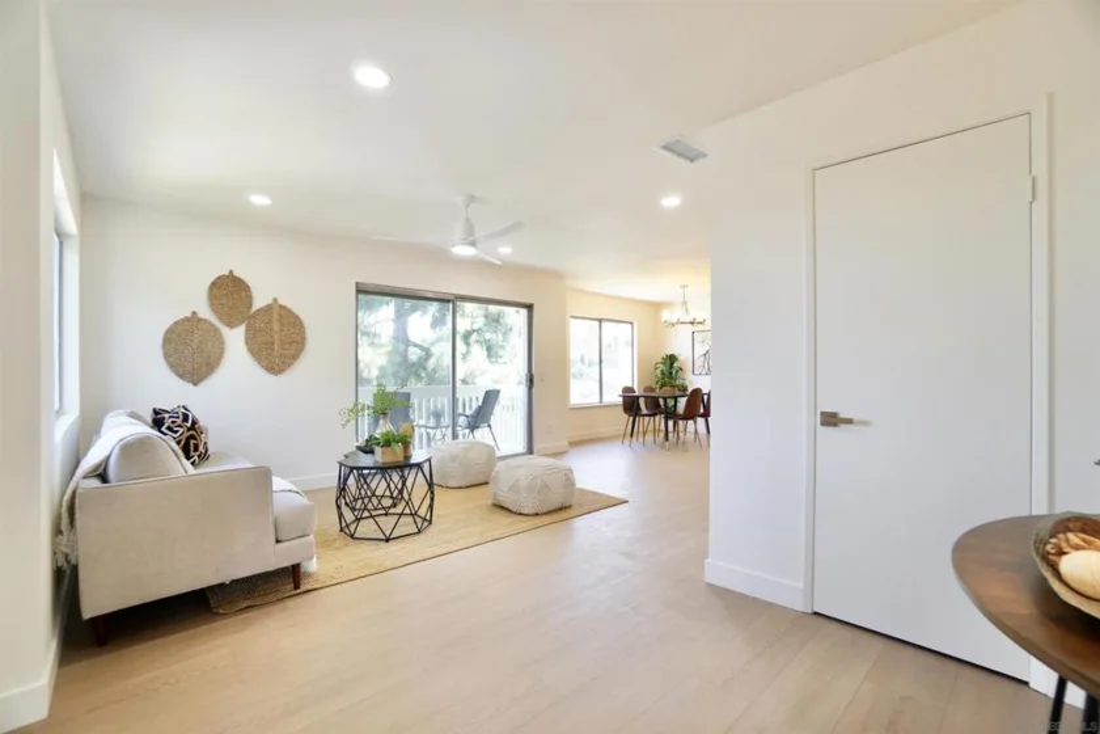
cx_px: 550
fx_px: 458
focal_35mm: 15
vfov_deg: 77.3
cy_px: 367
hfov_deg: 100.4
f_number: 4
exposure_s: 1/60
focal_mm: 10
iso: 320
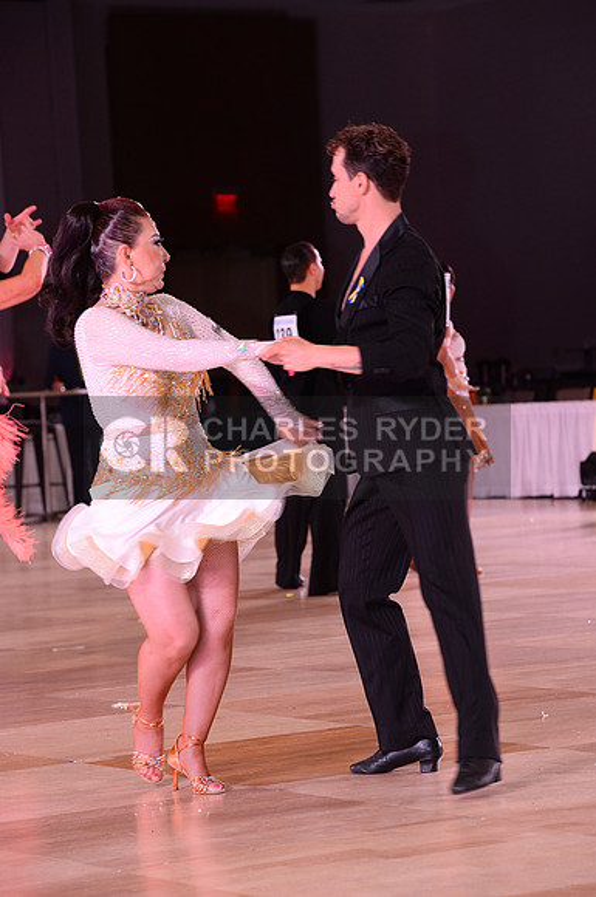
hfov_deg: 10.1
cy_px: 448
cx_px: 298
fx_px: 3362
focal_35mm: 135
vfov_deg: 15.2
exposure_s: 1/125
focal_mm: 135
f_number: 5.6
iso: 1250
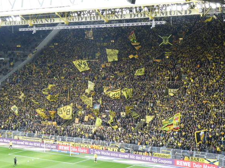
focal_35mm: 72
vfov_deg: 20.4
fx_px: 468
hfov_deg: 27.0
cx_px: 114
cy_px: 89
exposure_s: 1/80
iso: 320
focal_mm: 11.7
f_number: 4.4
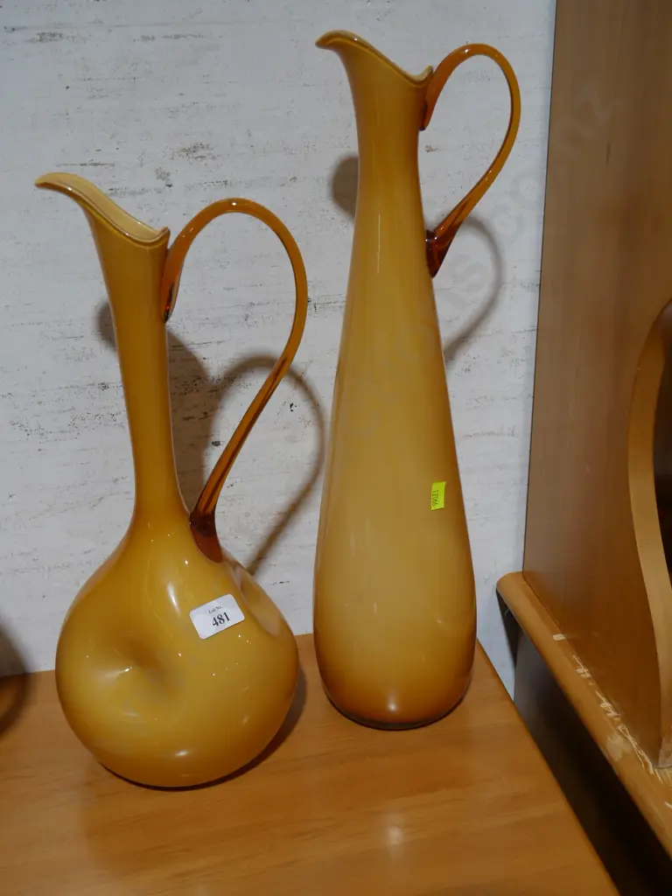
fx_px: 1035
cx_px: 336
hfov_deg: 36.0
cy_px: 448
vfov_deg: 46.8
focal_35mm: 40
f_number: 4.4
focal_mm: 20
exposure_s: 1/60
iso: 320
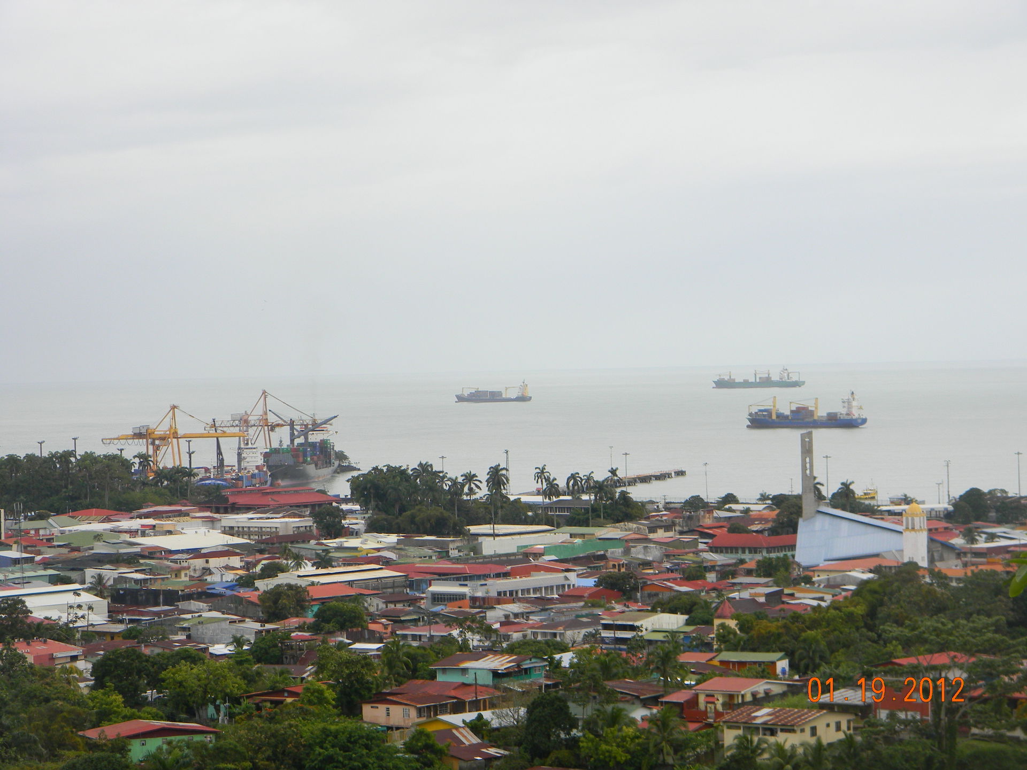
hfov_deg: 18.7
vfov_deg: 14.1
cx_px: 514
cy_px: 385
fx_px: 3115
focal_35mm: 105
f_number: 4.7
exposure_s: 1/524
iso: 112
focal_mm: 19
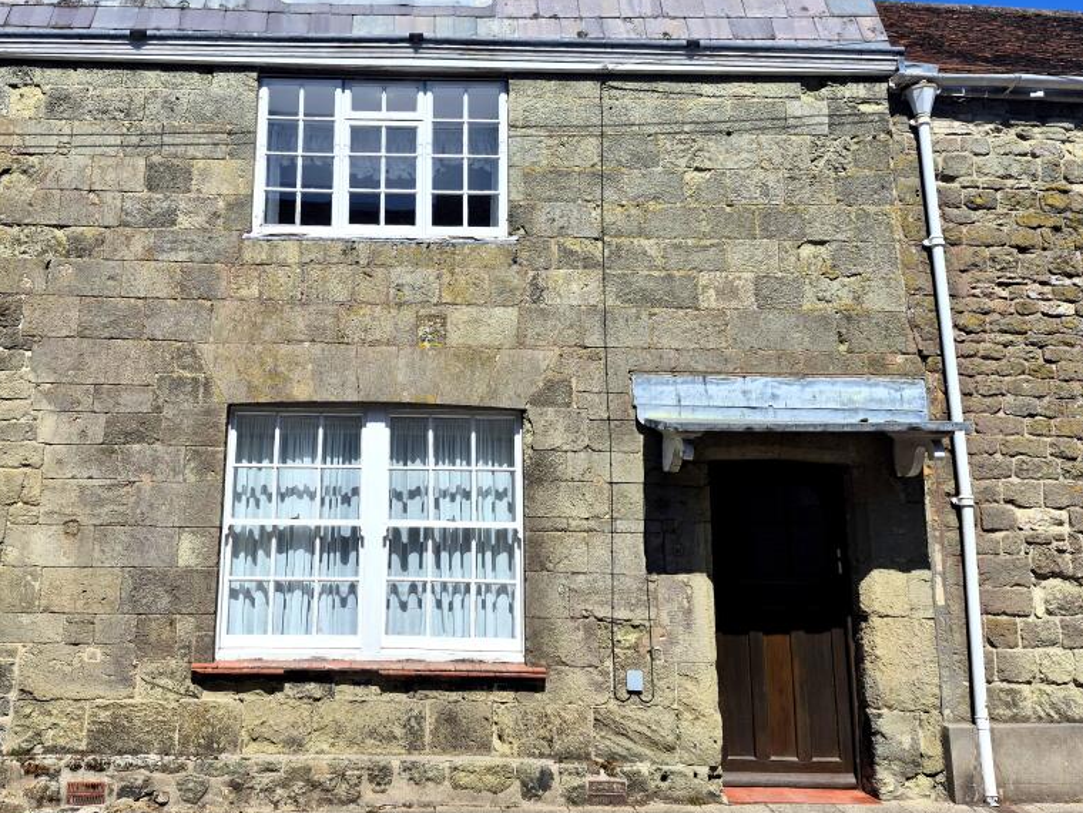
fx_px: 970
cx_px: 420
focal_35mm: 31
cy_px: 349
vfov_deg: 45.3
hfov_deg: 57.8
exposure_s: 1/2456
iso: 25
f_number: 1.8
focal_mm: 5.4
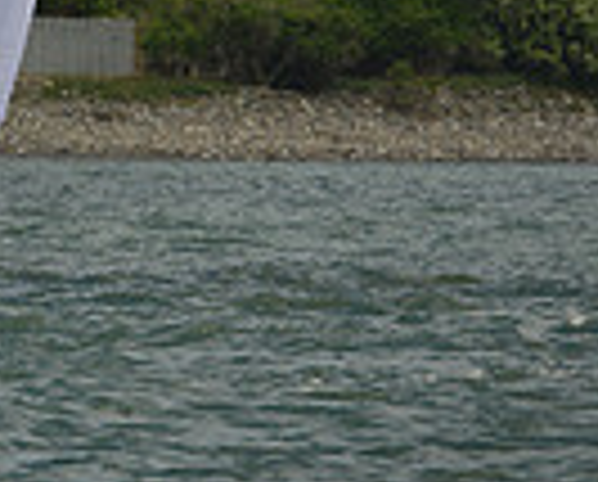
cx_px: -254
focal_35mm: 1145
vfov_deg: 1.4
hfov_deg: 1.7
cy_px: -811
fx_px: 20309
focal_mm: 280
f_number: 9
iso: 200
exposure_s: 1/800
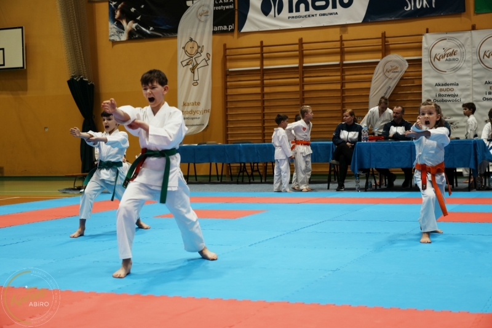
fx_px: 779
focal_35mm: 57
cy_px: 164
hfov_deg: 35.1
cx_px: 246
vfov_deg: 23.8
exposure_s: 1/100
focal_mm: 57
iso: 640
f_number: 4
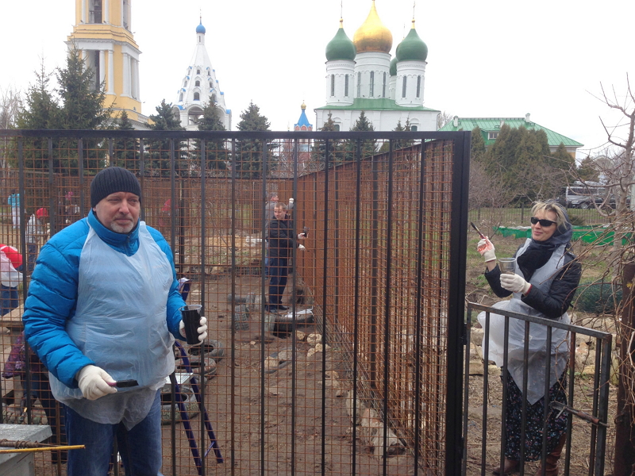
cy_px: 238
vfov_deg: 42.9
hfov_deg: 55.4
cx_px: 318
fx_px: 605
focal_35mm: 33
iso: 50
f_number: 2.4
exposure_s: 1/459
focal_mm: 4.12
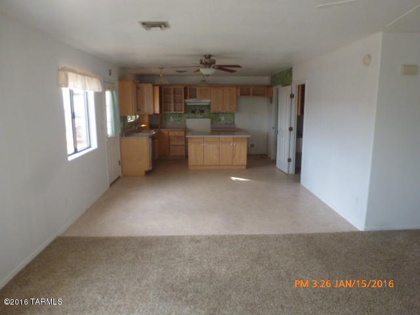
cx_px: 210
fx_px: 291
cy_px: 158
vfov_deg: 56.8
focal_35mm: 24
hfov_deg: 71.6
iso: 250
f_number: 3.3
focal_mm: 4.3
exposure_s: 1/60
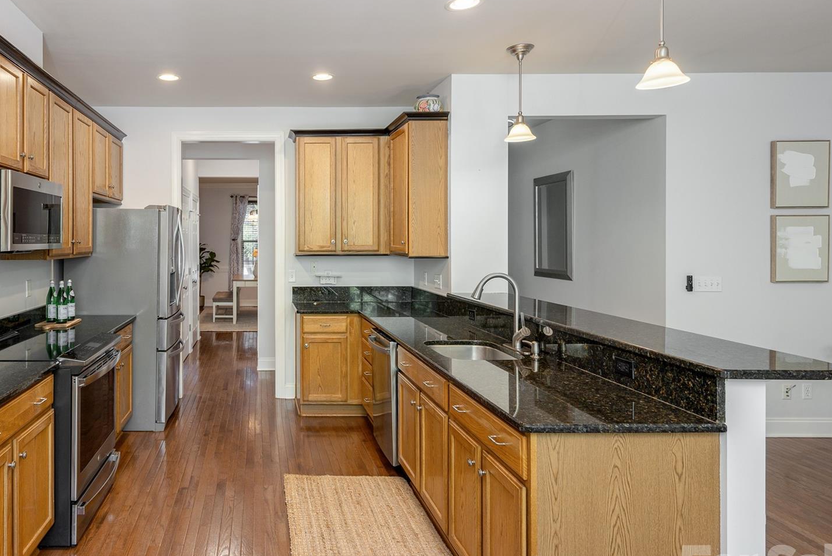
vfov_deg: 55.1
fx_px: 532
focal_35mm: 23
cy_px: 260
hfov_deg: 73.5
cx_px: 270
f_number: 7.1
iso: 320
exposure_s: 1/80
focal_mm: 16
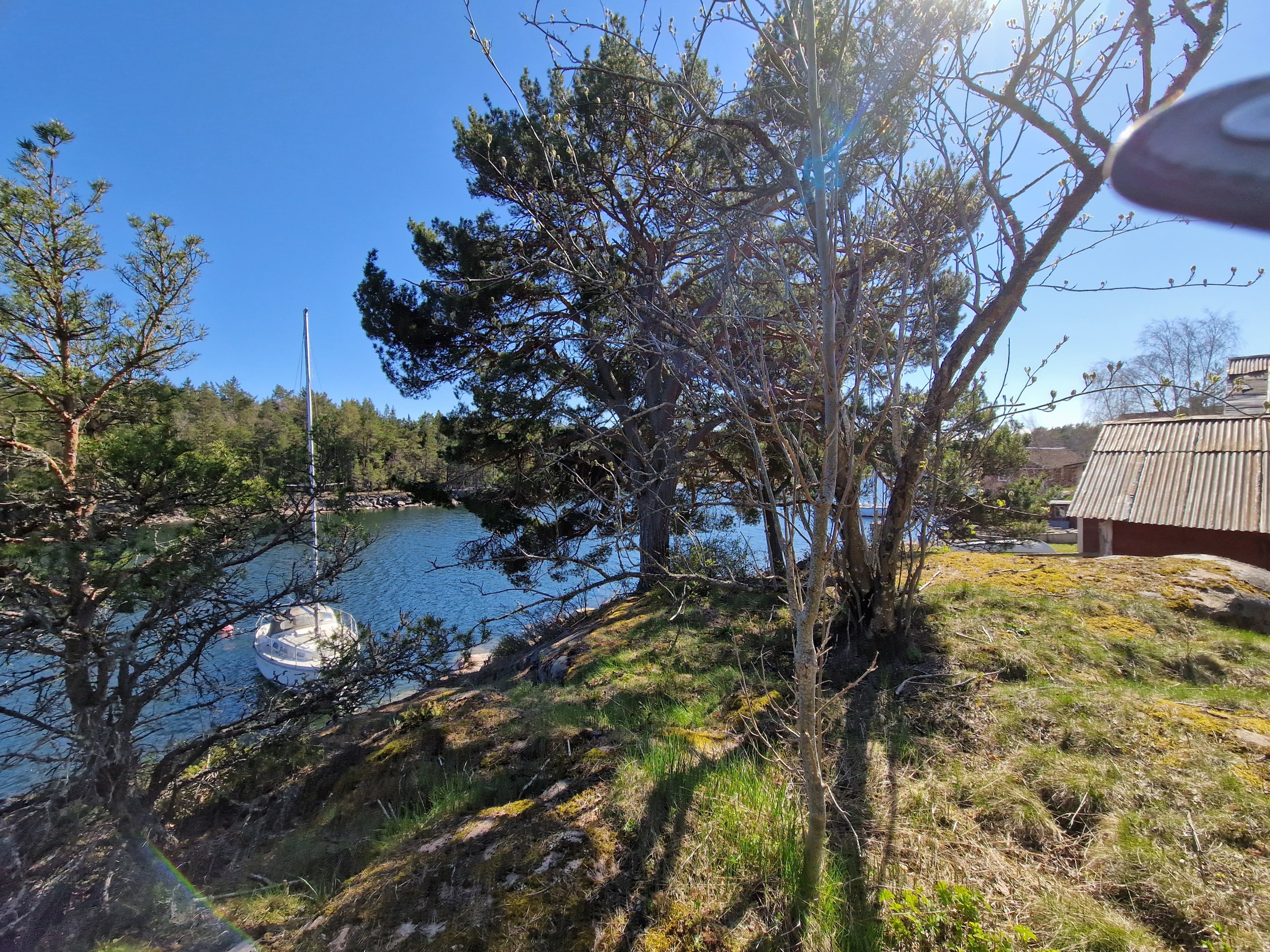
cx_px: 635
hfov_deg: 106.2
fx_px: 477
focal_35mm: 13
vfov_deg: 89.9
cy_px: 476
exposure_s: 1/1300
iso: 50
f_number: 2.2
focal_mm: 2.2
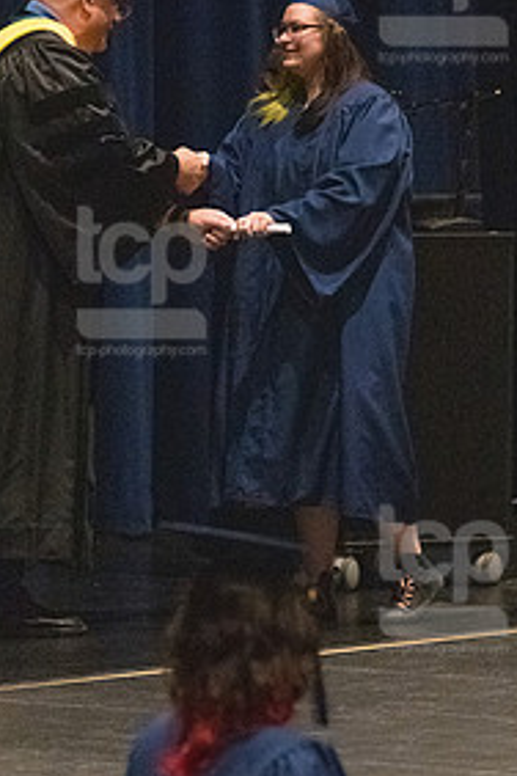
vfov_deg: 6.9
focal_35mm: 298
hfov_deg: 4.6
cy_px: 281
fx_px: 6419
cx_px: 142
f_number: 3.2
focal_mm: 125
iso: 10000
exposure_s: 1/400
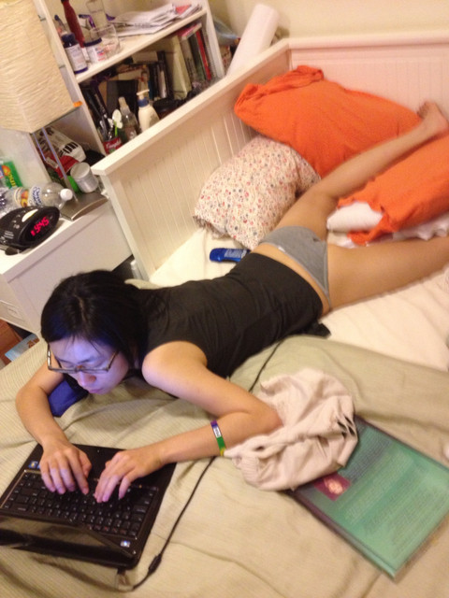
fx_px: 605
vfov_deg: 52.6
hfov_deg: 40.7
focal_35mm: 35
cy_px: 299
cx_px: 224
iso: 320
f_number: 2.4
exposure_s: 1/20
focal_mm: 4.28
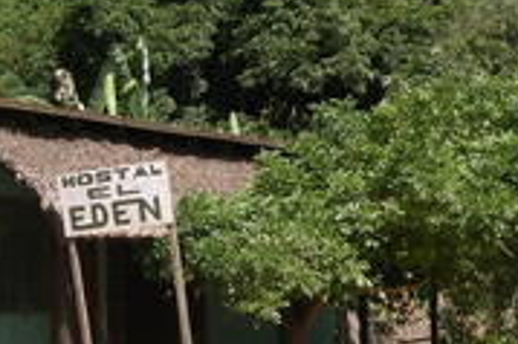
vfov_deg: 8.4
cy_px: 243
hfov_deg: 12.6
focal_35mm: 163
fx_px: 2343
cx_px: 415
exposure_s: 1/441
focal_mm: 14.9
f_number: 5
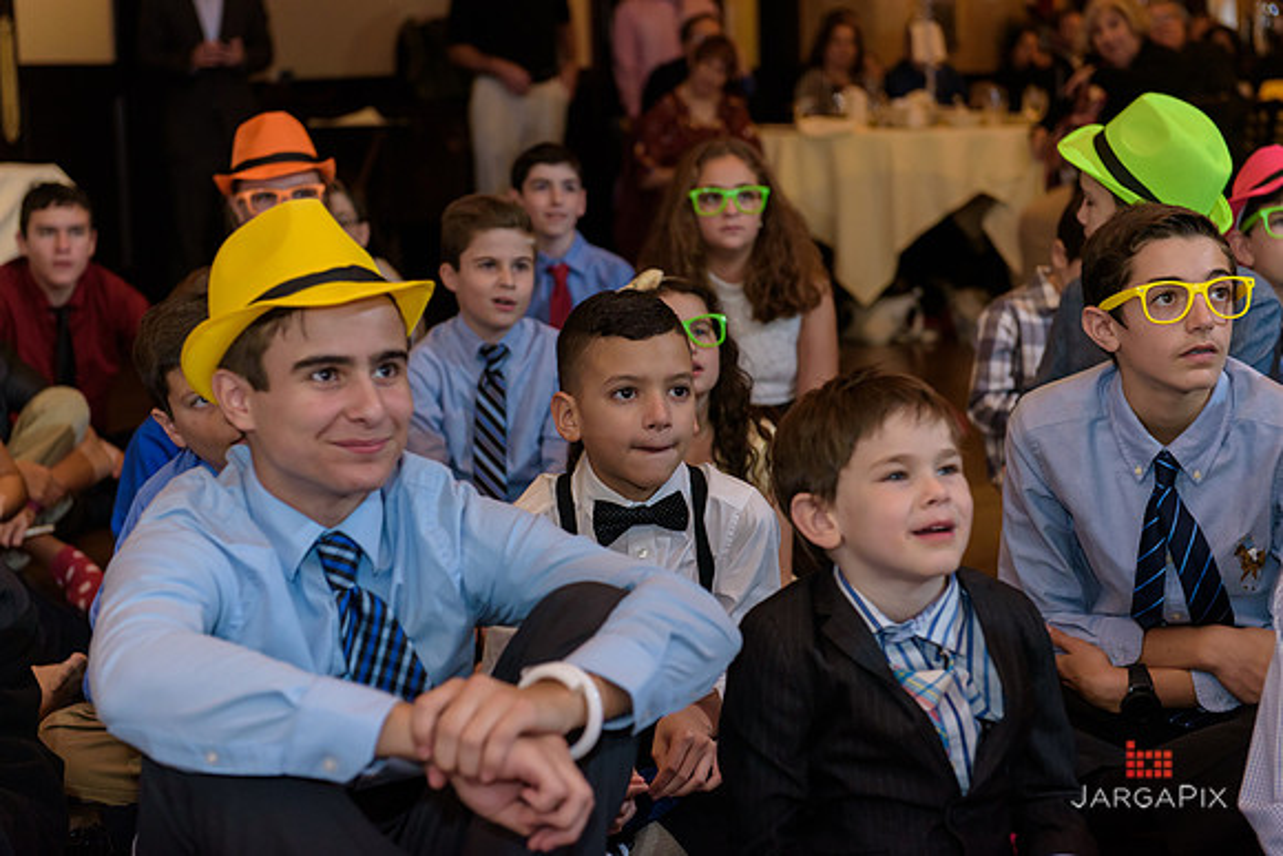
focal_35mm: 70
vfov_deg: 19.5
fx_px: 2495
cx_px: 642
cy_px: 428
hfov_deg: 28.8
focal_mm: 70
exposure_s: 1/125
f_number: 3.2
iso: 1600
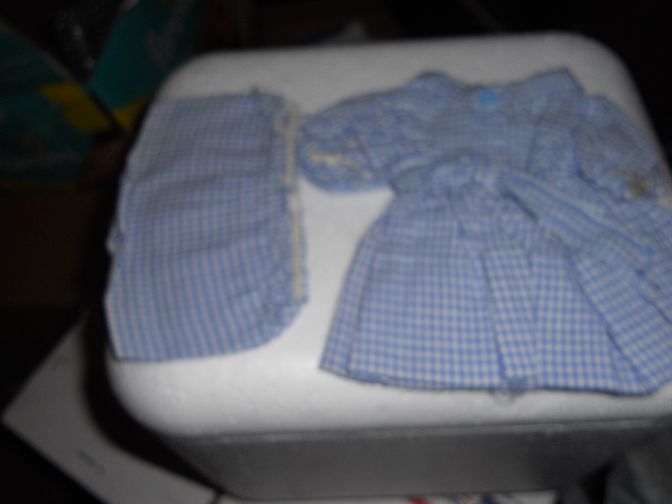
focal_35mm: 32
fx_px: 621
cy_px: 252
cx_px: 336
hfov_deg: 56.8
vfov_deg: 44.2
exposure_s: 1/25
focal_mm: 5.8
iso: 80
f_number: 8.8
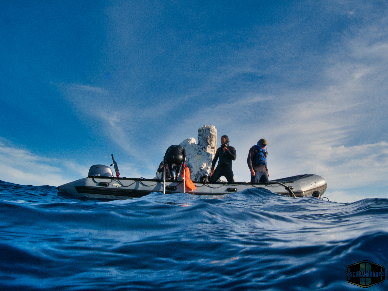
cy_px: 146
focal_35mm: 28
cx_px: 194
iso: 320
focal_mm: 14
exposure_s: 1/160
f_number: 22
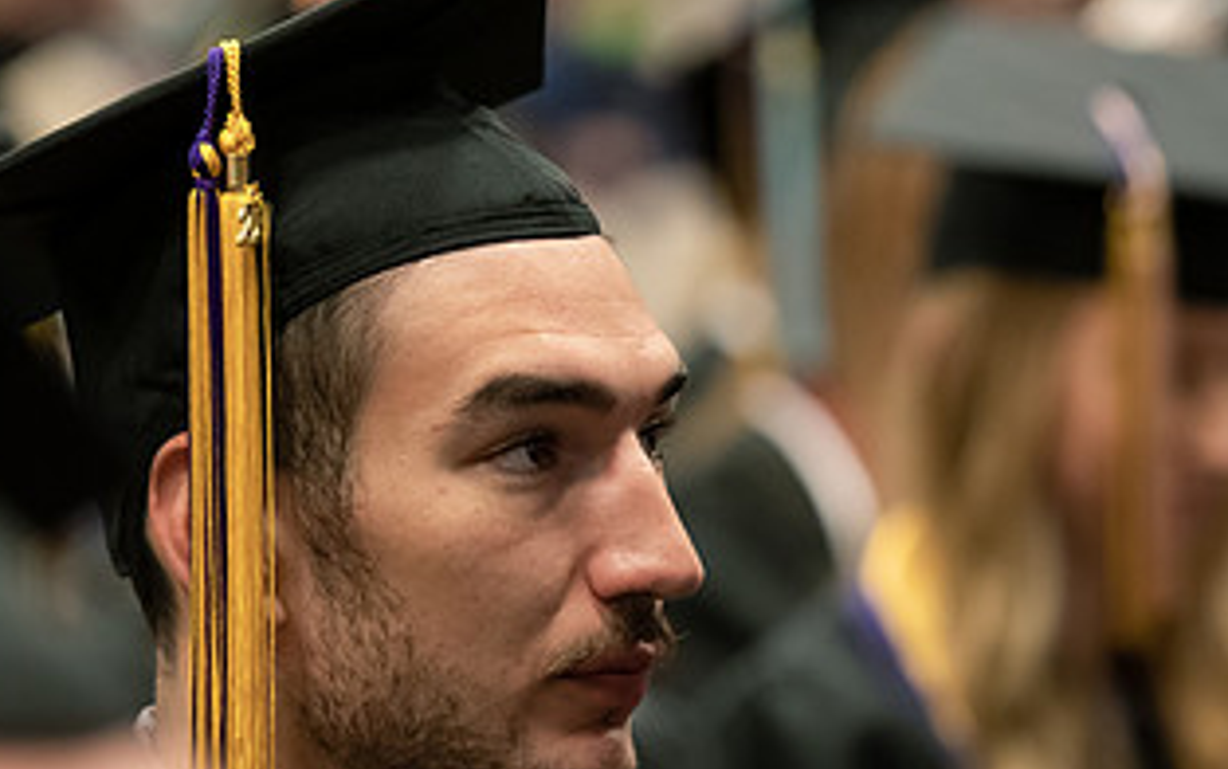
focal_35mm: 283
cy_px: 618
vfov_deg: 4.6
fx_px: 9476
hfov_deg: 7.4
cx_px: 514
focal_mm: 150
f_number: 3.5
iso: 2500
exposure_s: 1/200
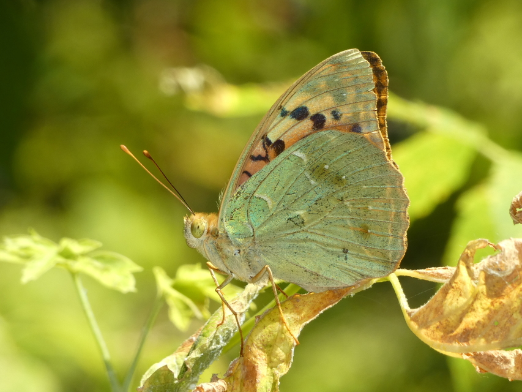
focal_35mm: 384
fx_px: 5791
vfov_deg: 3.9
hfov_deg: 5.2
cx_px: 261
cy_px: 196
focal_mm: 68.8
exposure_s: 1/125
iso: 160
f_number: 5.6
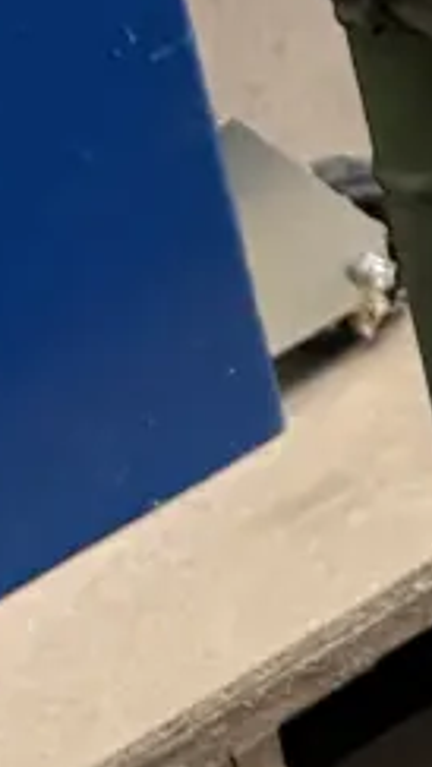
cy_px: -1023
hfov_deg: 4.7
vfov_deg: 8.8
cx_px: 2072
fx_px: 4554
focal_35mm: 224
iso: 200
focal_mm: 5.96
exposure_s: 1/60
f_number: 1.6
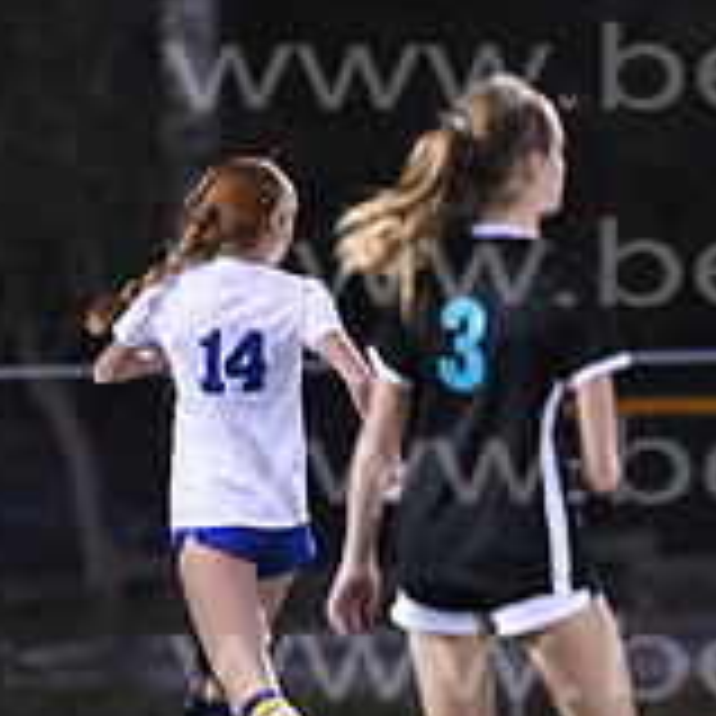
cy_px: 570
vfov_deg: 1.9
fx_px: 21810
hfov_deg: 1.9
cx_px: 1202
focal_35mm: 932
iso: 5600
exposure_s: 1/800
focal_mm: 200
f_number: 2.8
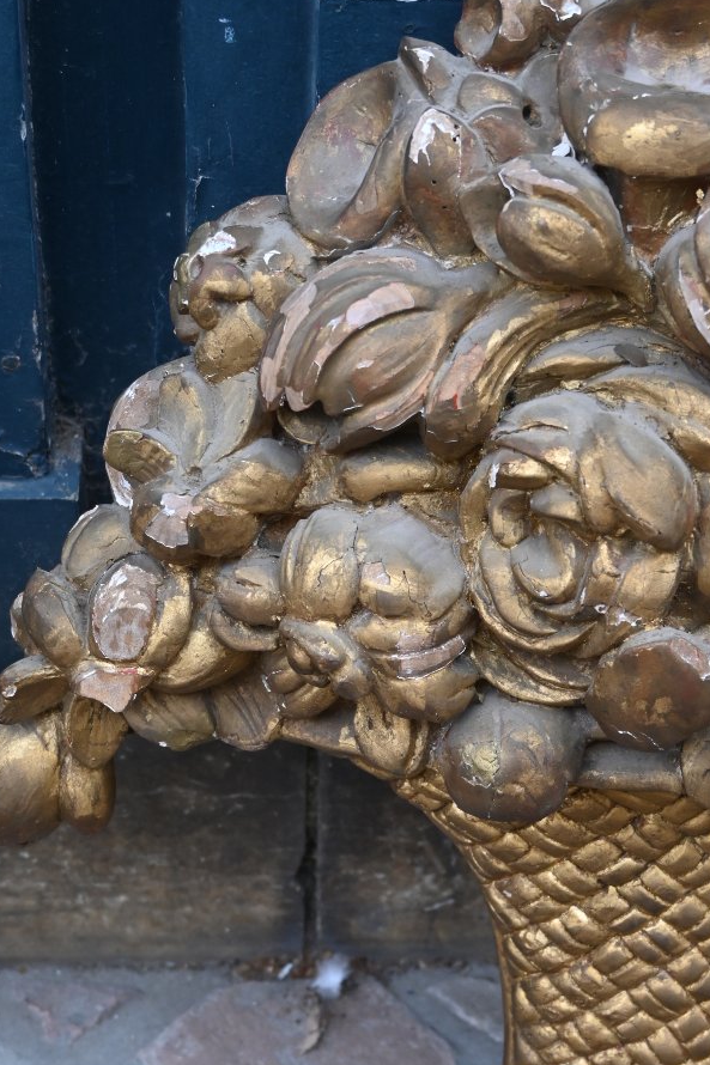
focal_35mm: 89
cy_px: 626
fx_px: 2634
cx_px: 473
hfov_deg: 15.3
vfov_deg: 22.8
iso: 640
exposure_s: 1/125
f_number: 4.5
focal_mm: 44
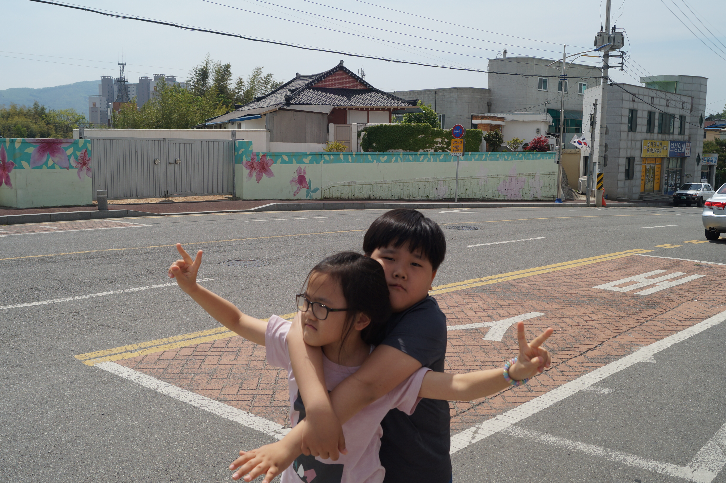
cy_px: 242
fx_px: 665
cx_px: 363
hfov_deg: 57.3
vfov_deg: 39.9
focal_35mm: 33
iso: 100
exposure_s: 1/640
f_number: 8
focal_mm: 22
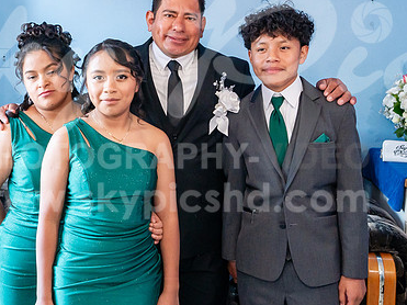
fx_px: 611
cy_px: 83
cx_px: 153
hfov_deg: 36.6
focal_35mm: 52
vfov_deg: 27.7
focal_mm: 15
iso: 1600
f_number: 4
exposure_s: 1/80
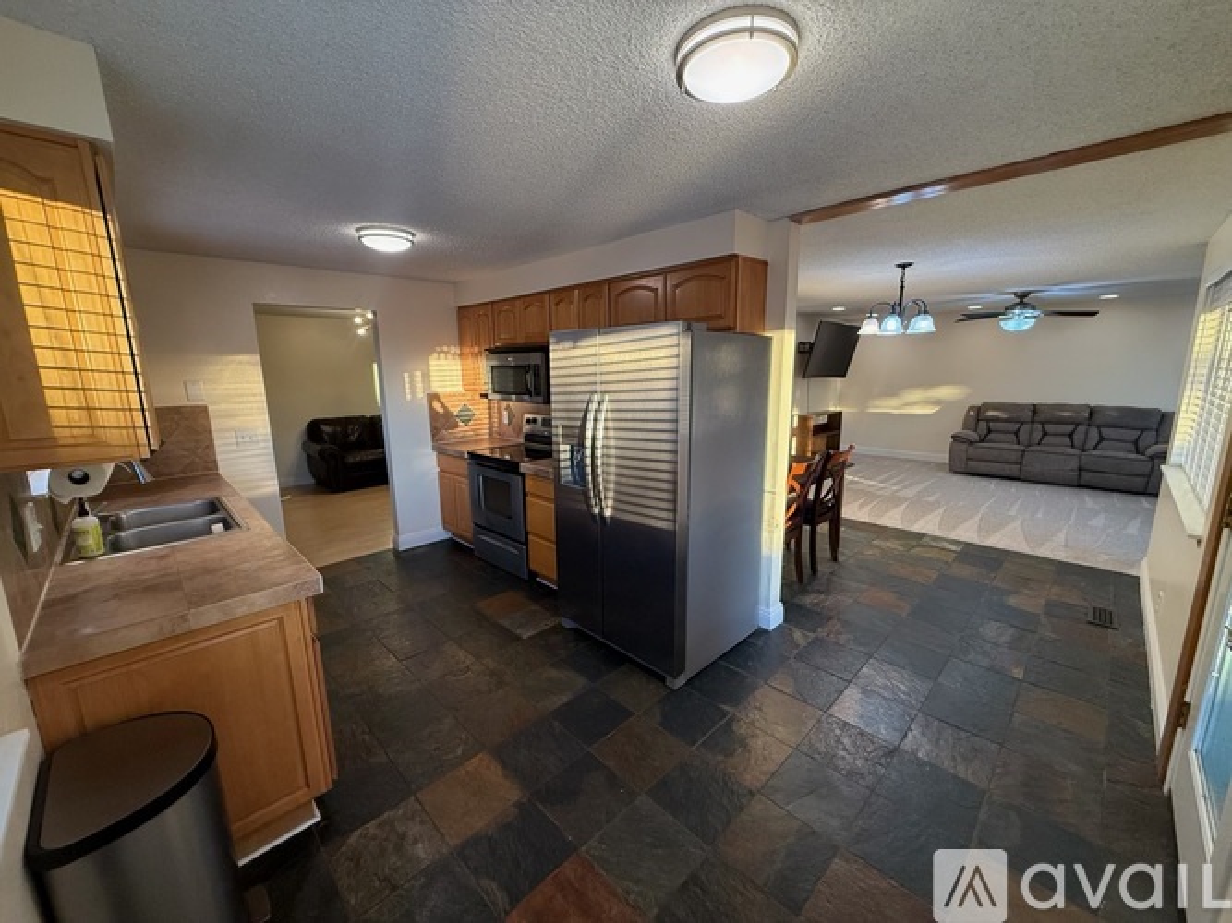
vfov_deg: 85.7
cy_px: 462
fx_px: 498
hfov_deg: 102.1
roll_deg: +0.7
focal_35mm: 14
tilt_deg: -10.1
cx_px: 616
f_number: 2.2
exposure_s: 1/120
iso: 250
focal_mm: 2.22
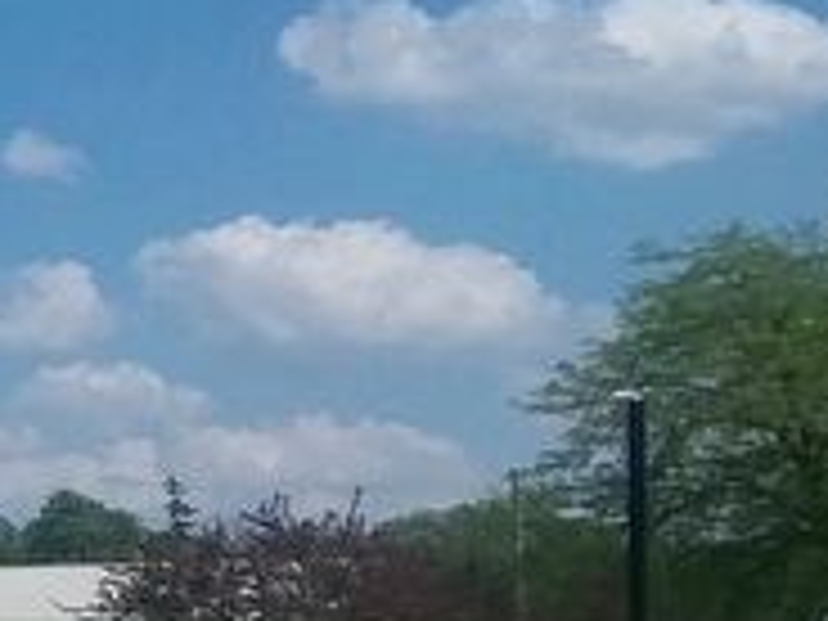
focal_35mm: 126
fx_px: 3014
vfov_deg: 11.6
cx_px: -940
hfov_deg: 13.1
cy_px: 698
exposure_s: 1/3140
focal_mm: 2.47
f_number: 1.9
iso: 40
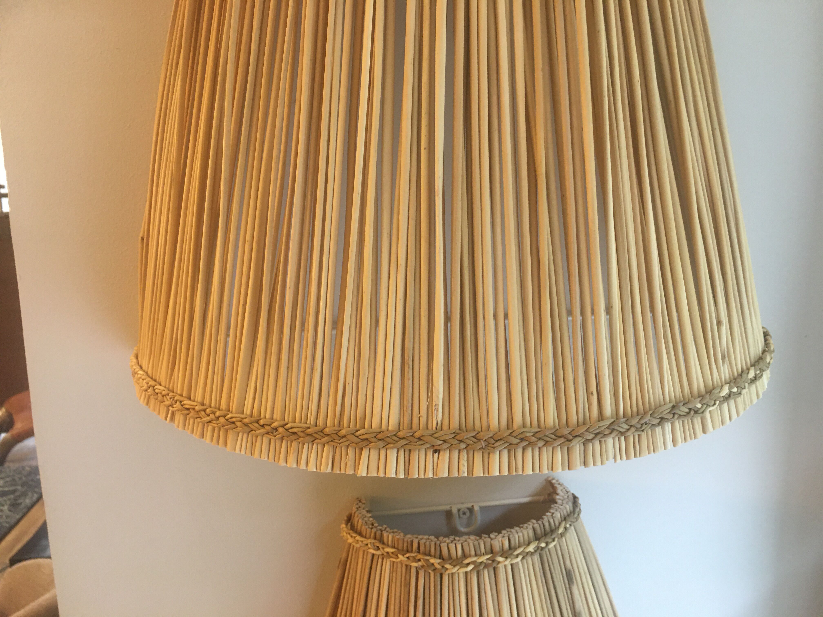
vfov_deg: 48.2
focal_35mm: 29
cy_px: 308
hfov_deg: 61.7
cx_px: 412
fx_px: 689
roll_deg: +0.1
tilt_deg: -10.1
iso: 50
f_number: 2.2
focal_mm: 4.15
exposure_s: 1/17
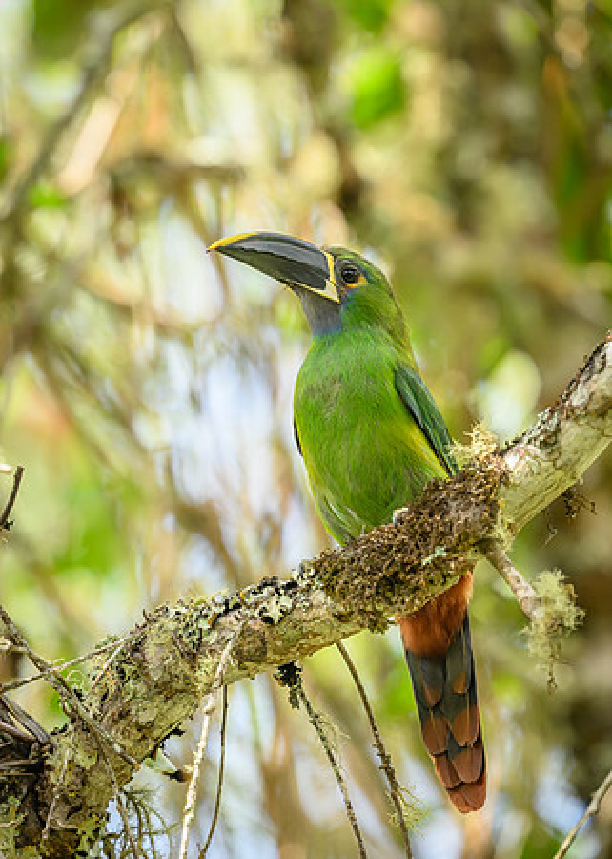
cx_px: 300
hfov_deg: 2.5
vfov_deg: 3.4
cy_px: 430
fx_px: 14292
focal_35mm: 587
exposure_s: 1/2000
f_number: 4
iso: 2000
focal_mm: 400
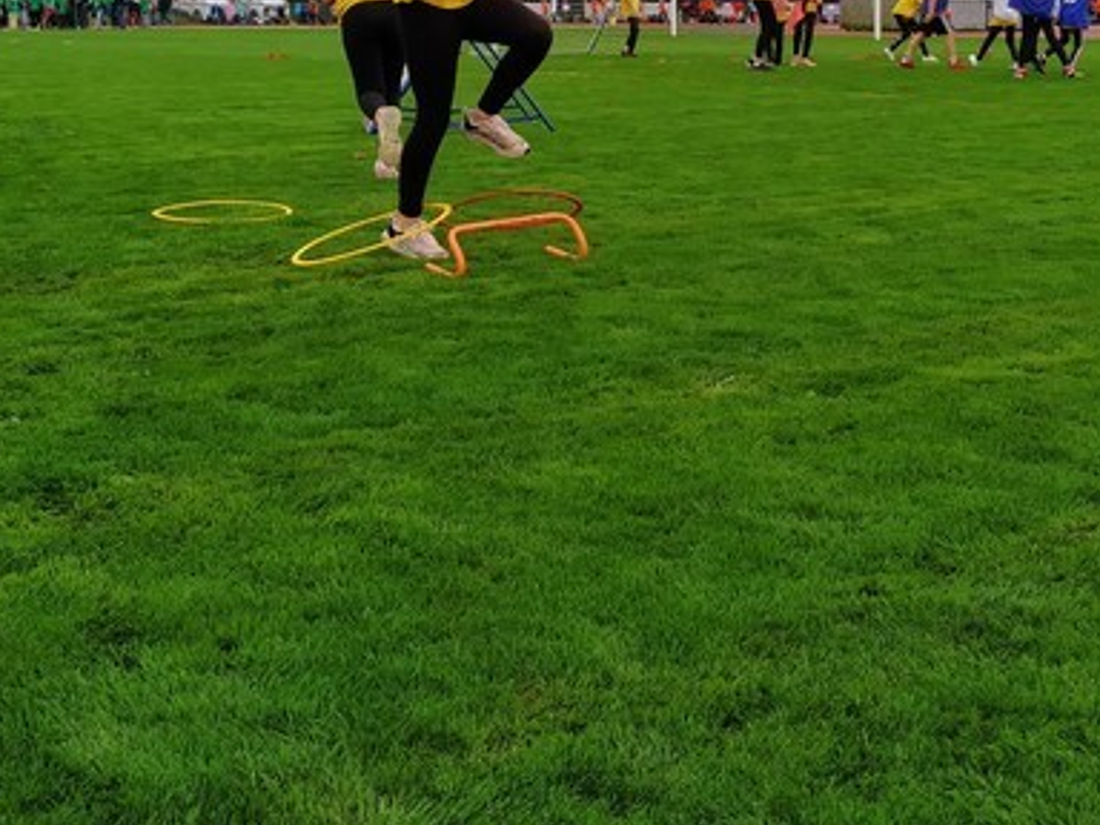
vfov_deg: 27.8
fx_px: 1589
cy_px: 49
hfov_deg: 38.0
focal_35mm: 50
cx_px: 679
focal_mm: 3.94
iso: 125
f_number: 1.9
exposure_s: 1/1035
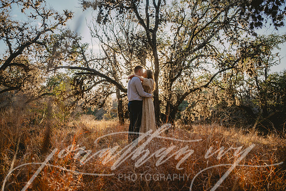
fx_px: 191
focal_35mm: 24
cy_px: 96
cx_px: 143
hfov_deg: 73.8
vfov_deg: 53.1
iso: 100
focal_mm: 24
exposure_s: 1/1000
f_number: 2.8
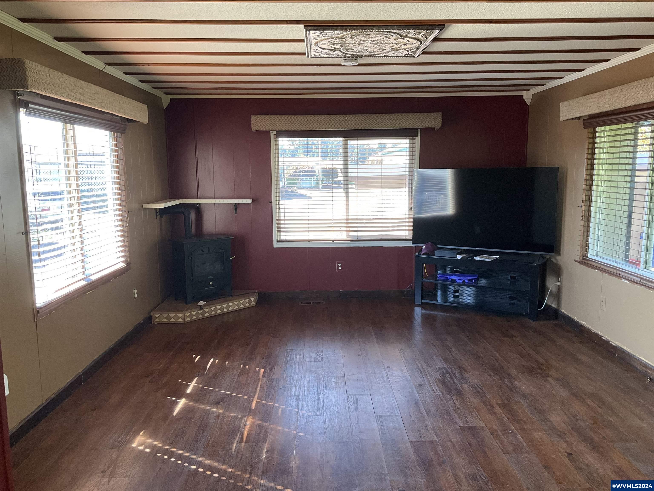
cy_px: 246
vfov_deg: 48.2
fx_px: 548
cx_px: 327
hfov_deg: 61.7
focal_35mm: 29
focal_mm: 3
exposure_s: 1/60
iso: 50
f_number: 1.8
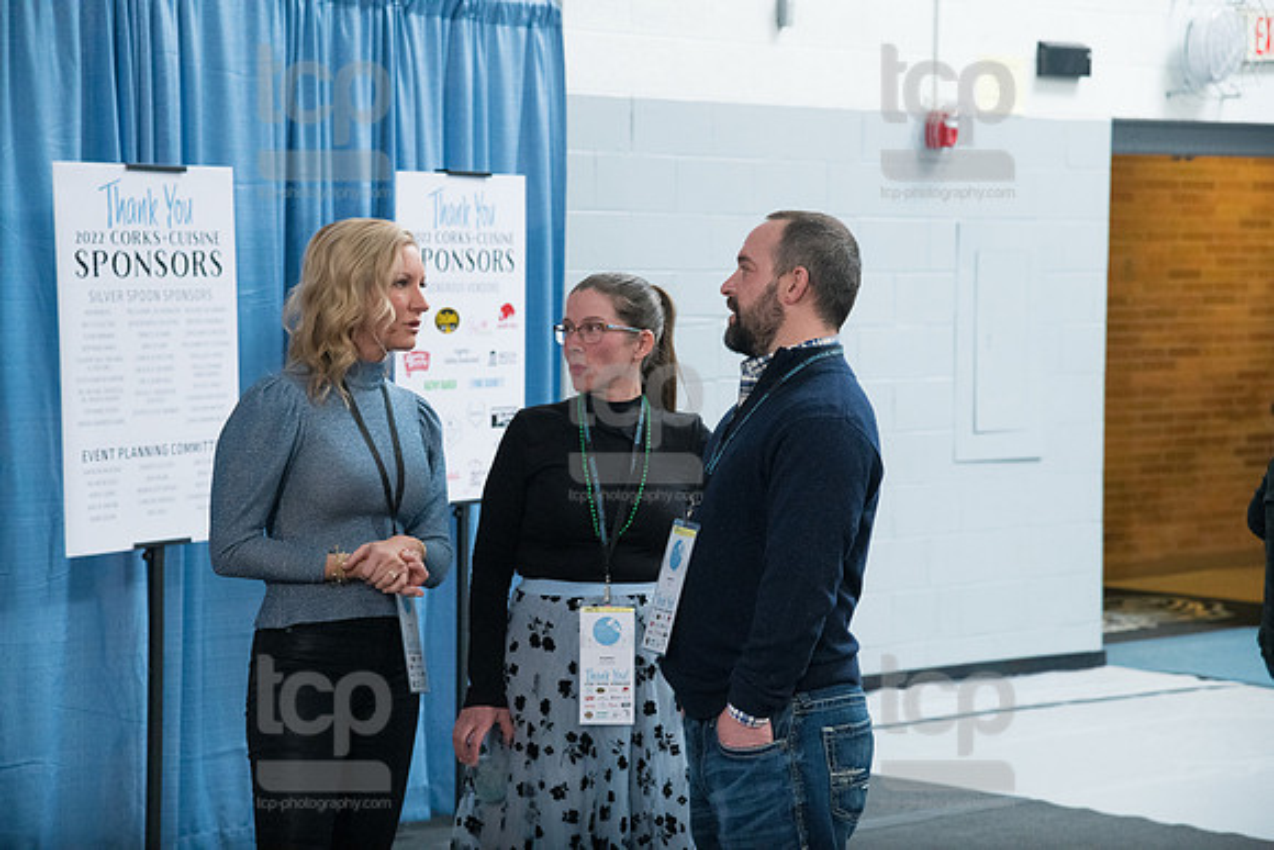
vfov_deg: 14.4
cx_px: 637
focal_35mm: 95
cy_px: 425
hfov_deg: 21.5
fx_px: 3363
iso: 4000
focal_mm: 95
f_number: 5.6
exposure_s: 1/250
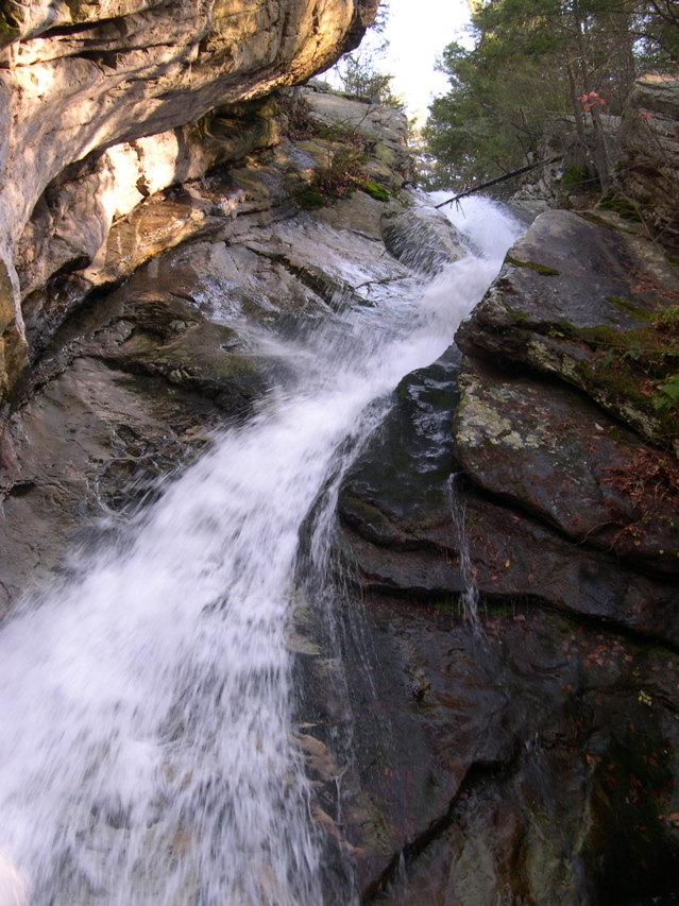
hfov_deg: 37.7
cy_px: 453
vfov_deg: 49.0
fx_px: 995
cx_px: 340
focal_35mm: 38
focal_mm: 8
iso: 100
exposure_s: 1/49.8
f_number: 2.8
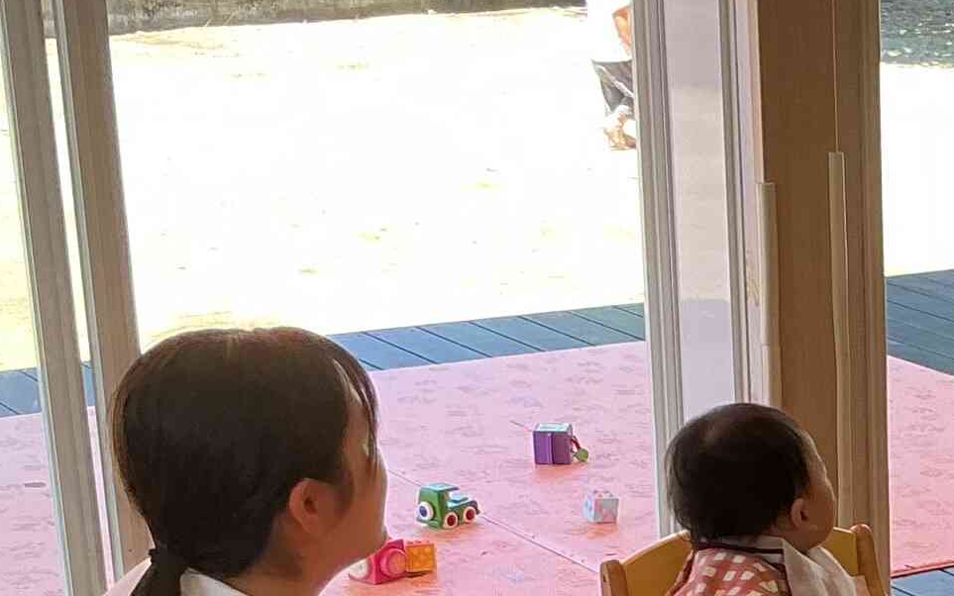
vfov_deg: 12.4
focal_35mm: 103
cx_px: 1314
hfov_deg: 18.5
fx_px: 2678
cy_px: 701
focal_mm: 3
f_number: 1.8
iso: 16
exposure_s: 1/138
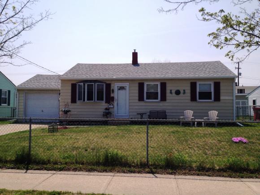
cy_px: 98
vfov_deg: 40.7
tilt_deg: -0.5
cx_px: 130
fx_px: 263
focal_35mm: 35
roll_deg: -0.5
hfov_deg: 52.6
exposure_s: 1/2762
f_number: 2.4
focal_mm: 4.28
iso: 50
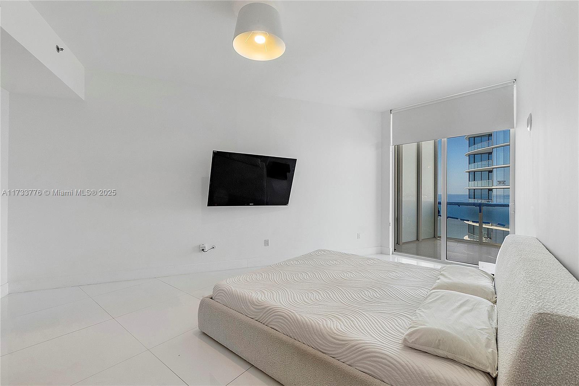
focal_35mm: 15
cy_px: 193
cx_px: 290
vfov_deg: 77.3
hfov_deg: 100.4
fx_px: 241
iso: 250
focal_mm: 10
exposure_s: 1/25
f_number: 10
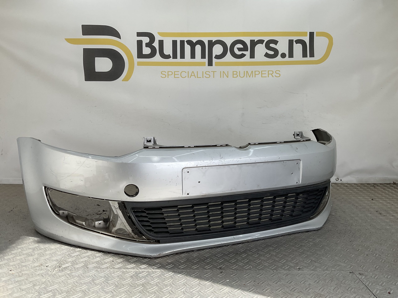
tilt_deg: -8.9
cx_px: 199
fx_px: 333
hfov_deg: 61.7
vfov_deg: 48.2
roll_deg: -0.4
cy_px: 149
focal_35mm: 29
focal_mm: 3
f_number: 1.8
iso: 16
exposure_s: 1/442
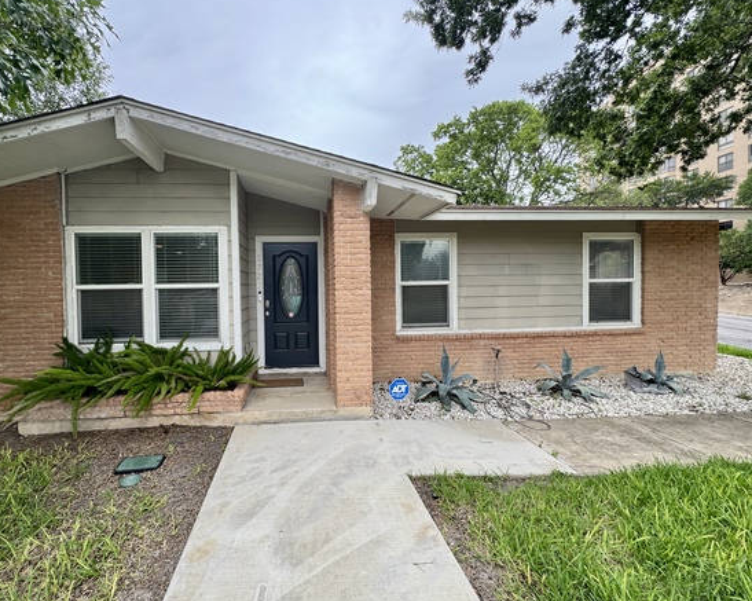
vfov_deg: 80.3
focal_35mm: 16
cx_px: 323
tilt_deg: -1.3
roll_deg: +0.5
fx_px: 356
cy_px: 298
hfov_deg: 92.5
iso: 40
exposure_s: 1/312
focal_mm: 2.22
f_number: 2.2
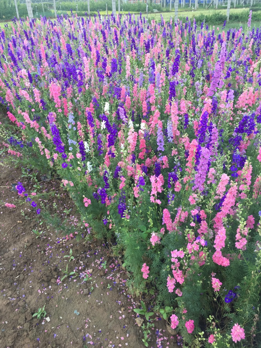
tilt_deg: -29.1
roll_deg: +1.4
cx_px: 130
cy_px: 174
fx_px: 292
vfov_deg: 61.7
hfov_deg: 48.2
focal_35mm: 29
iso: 32
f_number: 2.2
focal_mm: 4.15
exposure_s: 1/110
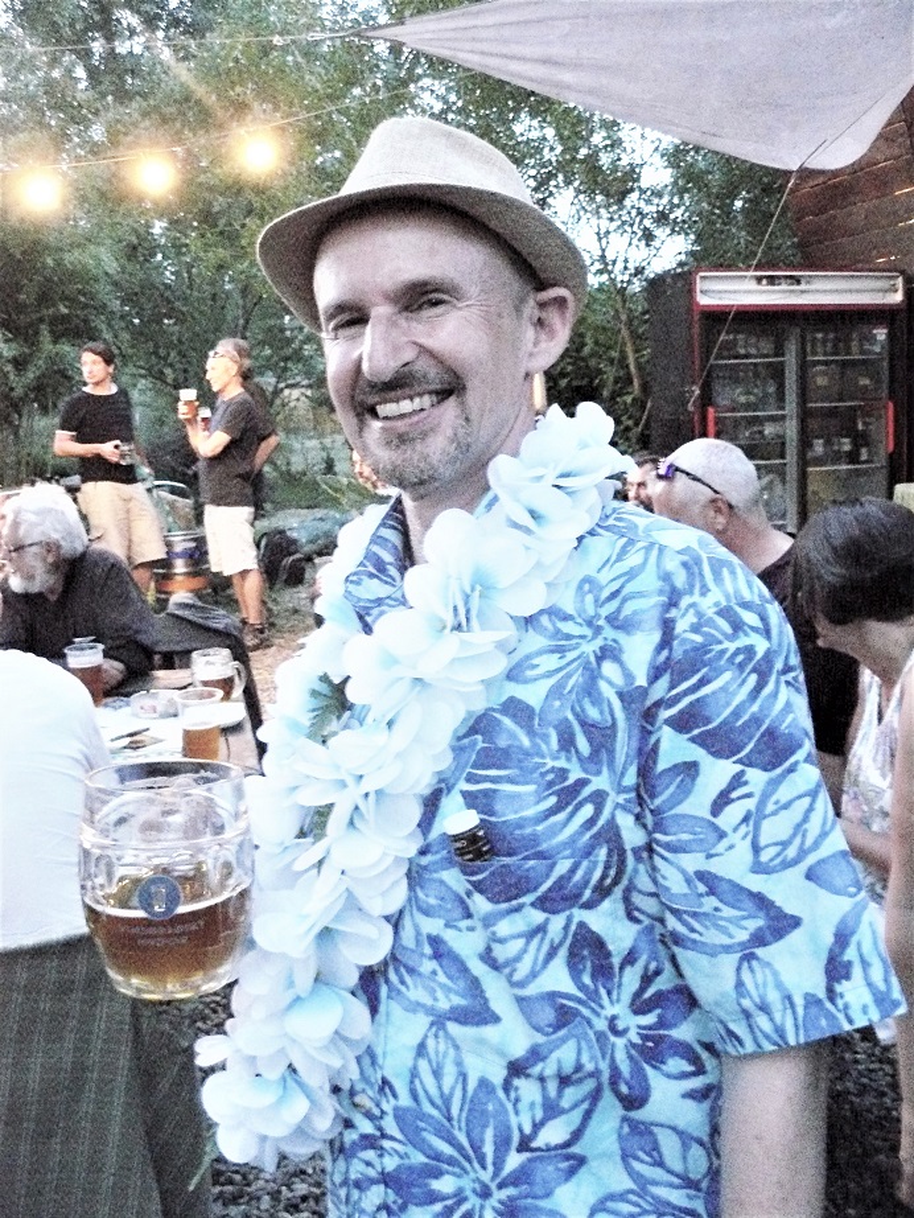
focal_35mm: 36
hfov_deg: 39.7
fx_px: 1267
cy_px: 609
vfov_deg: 51.3
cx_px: 457
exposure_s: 1/13
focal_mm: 6
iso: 800
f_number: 2.8
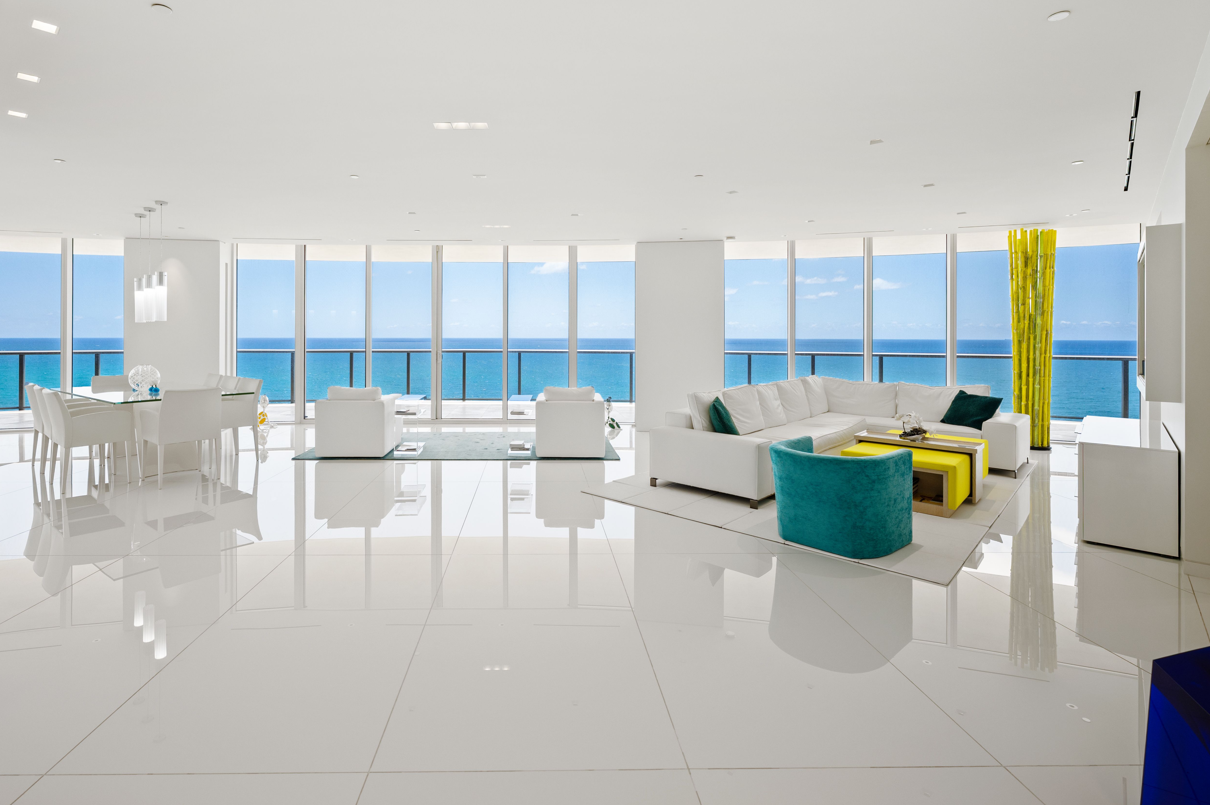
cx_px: 542
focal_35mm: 17
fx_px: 571
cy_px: 328
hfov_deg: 93.0
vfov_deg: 69.7
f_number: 4.5
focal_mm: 14
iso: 200
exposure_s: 1/80
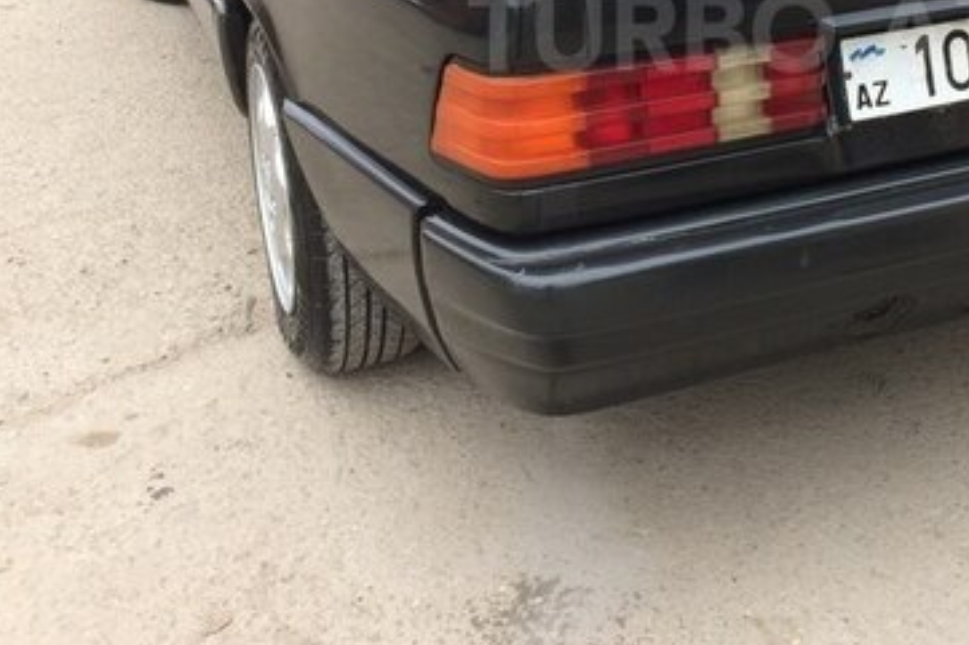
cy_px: 31
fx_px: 1480
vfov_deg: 23.7
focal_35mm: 55
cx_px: 741
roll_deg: +0.4
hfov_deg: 35.4
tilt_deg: -18.0
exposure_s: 1/184
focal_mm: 4.15
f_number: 2.2
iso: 32
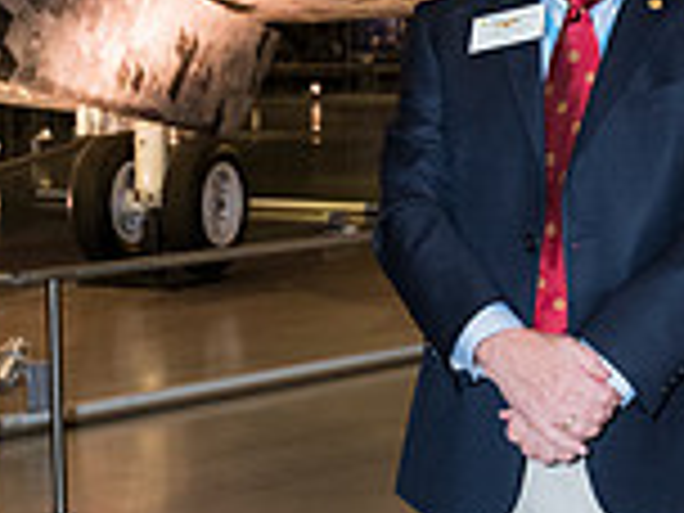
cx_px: 428
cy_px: 212
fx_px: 1767
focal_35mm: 89
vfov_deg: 16.5
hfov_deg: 21.9
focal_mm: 31.5
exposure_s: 1/160
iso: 3200
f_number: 4
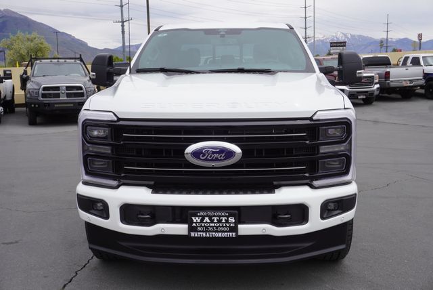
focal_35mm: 39
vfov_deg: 34.3
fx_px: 469
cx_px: 216
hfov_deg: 49.5
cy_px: 145
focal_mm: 26
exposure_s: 1/125
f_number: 10
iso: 100
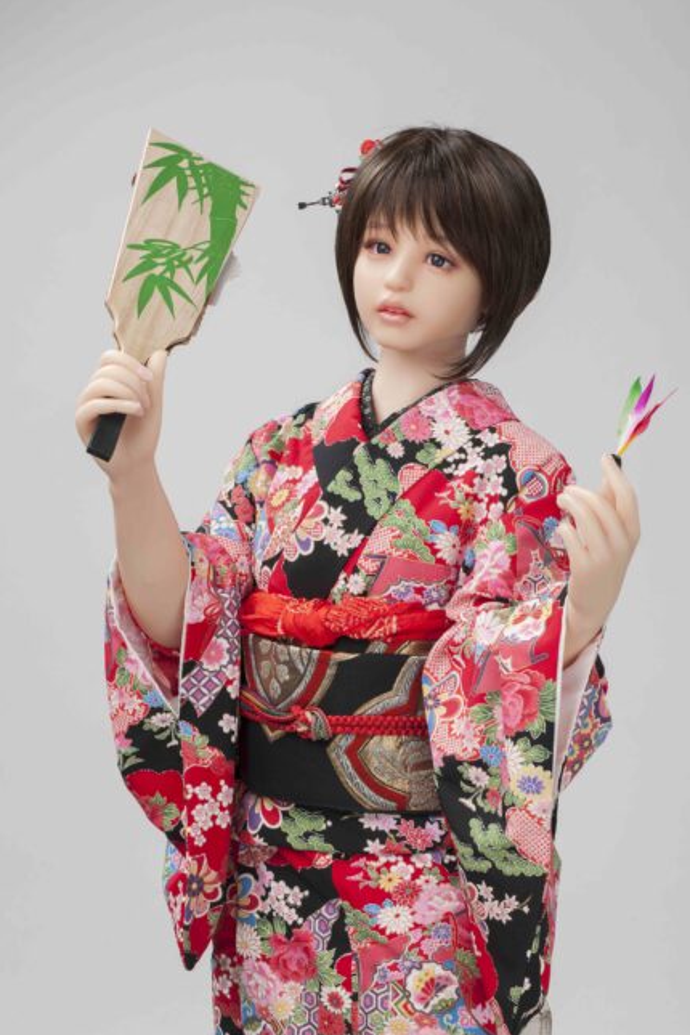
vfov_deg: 23.1
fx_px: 2530
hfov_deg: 15.5
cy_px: 533
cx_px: 355
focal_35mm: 88
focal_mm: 85
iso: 100
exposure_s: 1/125
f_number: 16
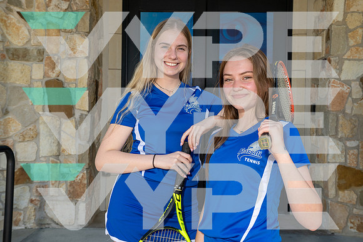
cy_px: 121
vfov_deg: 34.2
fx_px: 393
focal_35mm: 39
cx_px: 182
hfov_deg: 49.5
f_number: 8
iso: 200
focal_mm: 39
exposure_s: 1/250
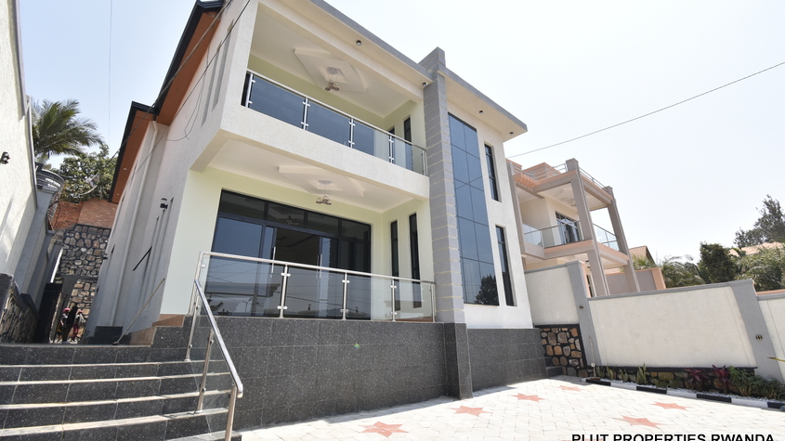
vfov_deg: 66.9
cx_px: 396
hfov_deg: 99.4
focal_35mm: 16
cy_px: 198
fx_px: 333
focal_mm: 10
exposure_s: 1/640
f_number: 8
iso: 500
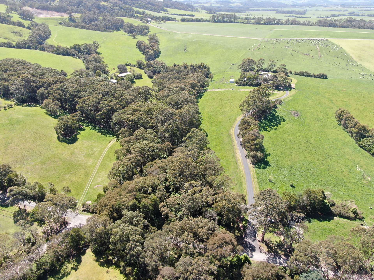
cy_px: 140
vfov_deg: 56.8
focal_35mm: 24
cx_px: 187
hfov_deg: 71.6
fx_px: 259
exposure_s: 1/320
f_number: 2.8
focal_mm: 4.39
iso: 100
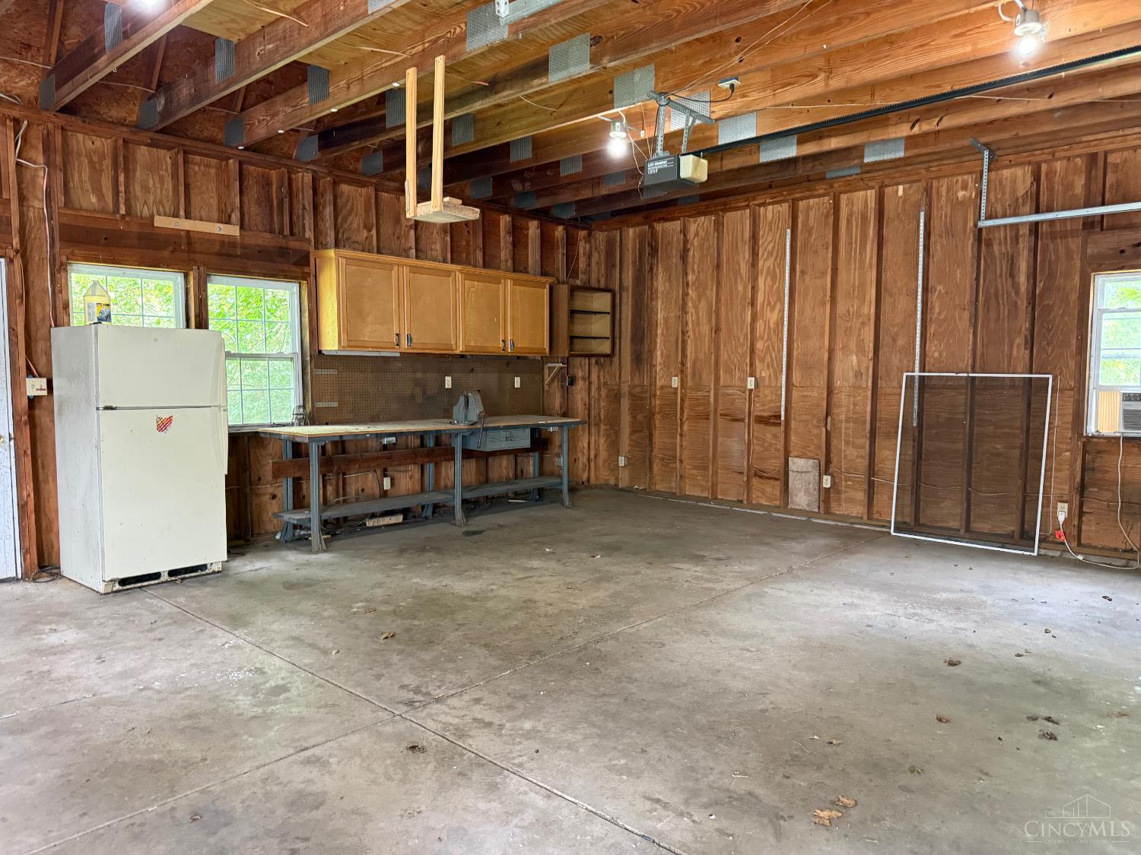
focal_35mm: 24
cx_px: 570
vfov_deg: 56.8
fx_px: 791
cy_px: 428
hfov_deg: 71.6
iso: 640
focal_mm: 6.76
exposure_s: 1/60
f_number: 1.78
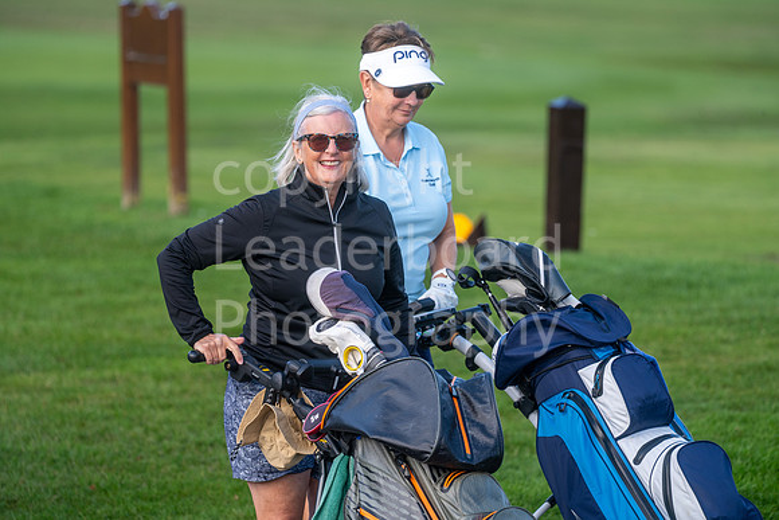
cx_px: 390
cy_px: 260
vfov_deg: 4.6
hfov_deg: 6.9
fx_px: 6493
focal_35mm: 300
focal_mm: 300
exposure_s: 1/800
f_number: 5
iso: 500
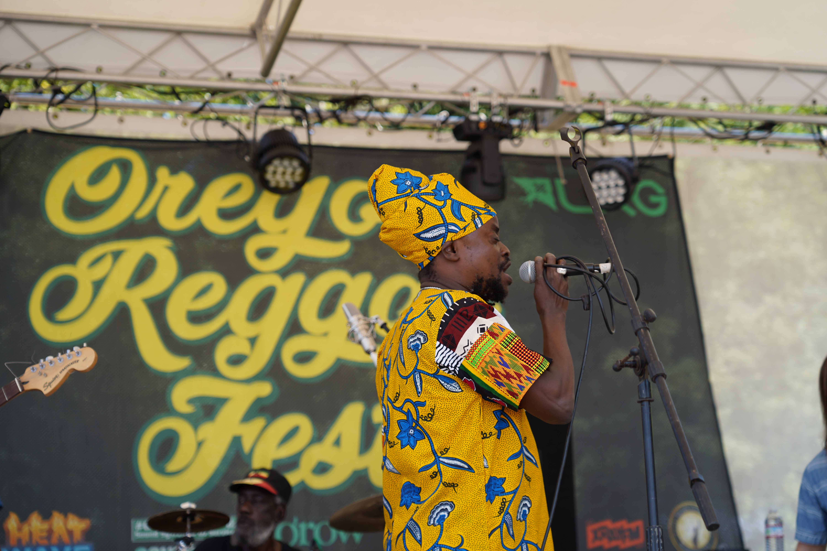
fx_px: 1838
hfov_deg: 25.4
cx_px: 414
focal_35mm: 80
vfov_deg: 17.1
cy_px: 276
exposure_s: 1/200
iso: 100
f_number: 4.5
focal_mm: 80
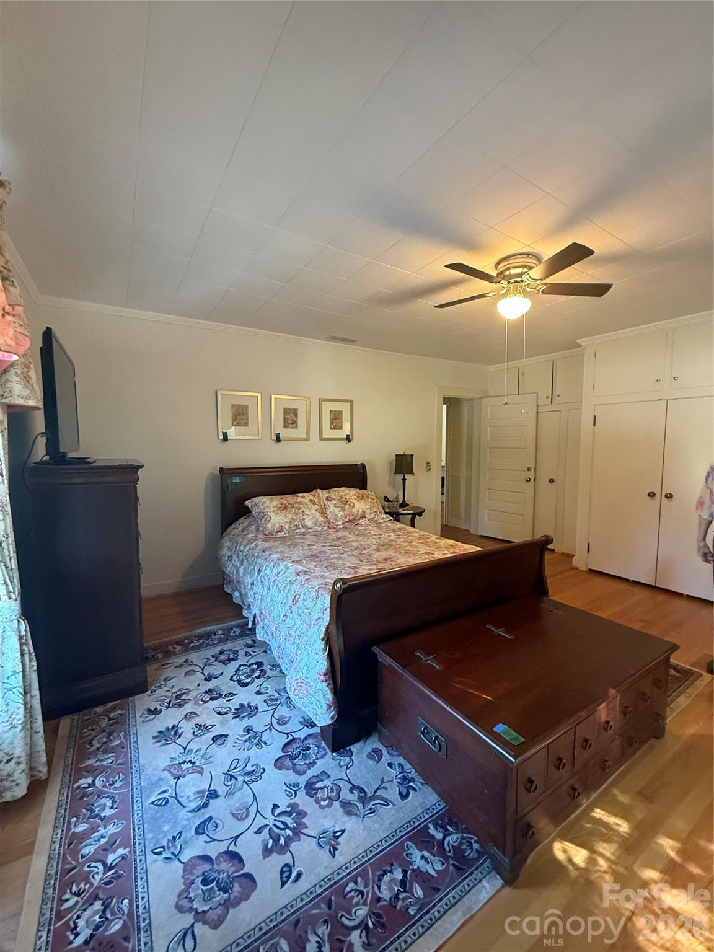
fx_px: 385
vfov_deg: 102.1
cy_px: 476
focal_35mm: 14
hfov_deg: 85.7
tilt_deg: -2.7
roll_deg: +1.1
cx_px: 357
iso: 500
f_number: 2.2
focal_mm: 2.22
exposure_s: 1/60
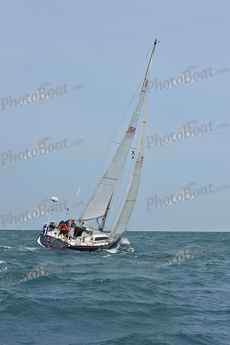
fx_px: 670
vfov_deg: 28.8
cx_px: 115
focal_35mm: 70
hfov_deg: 19.5
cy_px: 172
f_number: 11
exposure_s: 1/800
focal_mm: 70
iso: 250
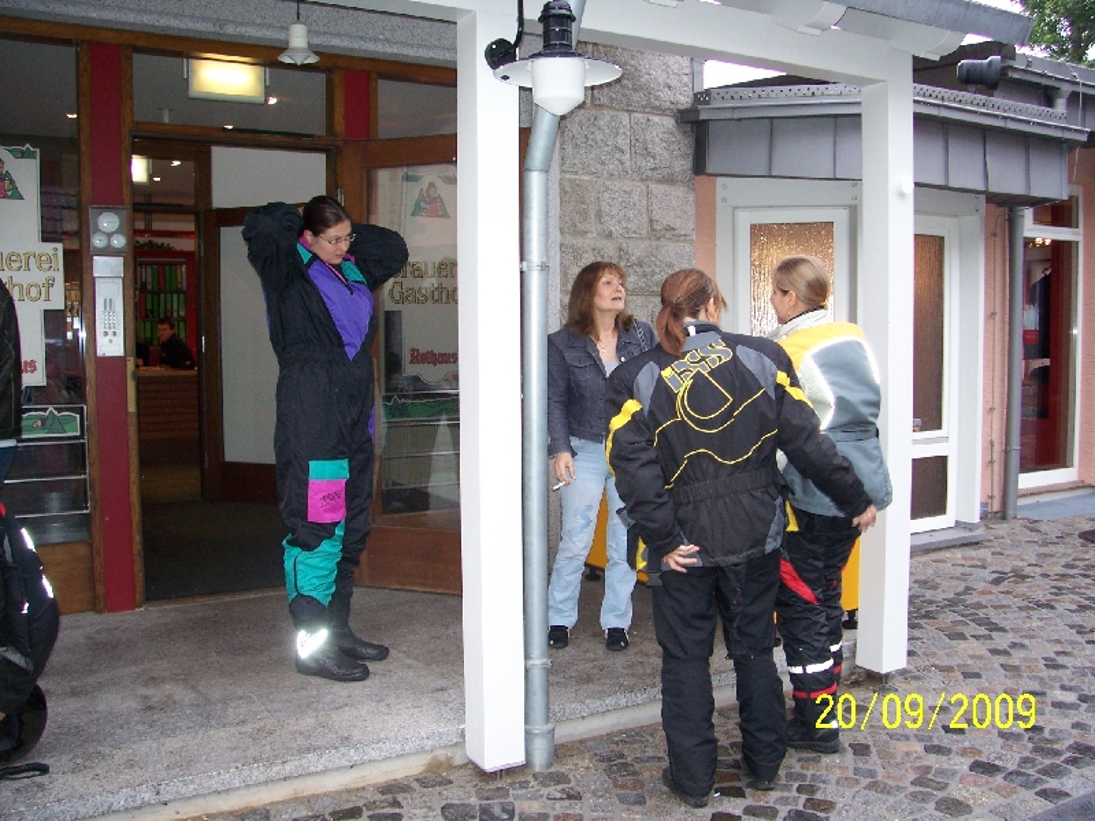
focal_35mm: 34
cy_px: 410
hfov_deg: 54.0
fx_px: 1076
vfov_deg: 41.8
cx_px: 548
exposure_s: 1/60
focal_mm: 5.6
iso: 160
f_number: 2.7
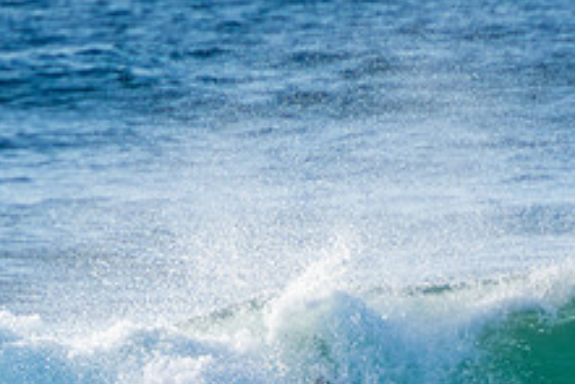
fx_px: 25300
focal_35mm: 1583
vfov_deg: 0.9
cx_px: 350
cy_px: 485
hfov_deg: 1.3
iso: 400
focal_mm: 400
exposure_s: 1/2500
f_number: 5.6
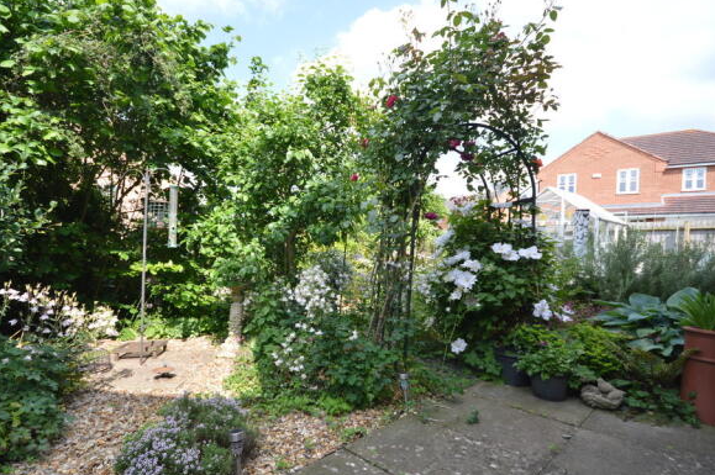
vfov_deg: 70.3
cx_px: 315
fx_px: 337
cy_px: 254
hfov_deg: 92.9
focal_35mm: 17
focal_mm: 10
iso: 140
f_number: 5.6
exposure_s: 1/125
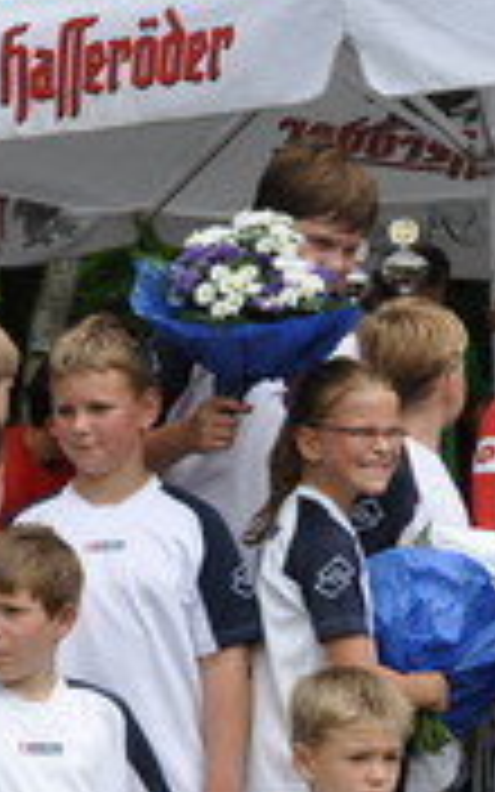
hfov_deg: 7.5
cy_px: 675
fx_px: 3756
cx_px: 266
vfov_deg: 12.0
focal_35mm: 174
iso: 200
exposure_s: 1/200
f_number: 7.1
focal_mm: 40
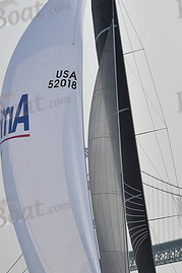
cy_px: 153
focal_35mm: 151
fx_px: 1146
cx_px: 124
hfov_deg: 9.1
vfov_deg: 13.6
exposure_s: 1/1250
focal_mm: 70
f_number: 10
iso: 250
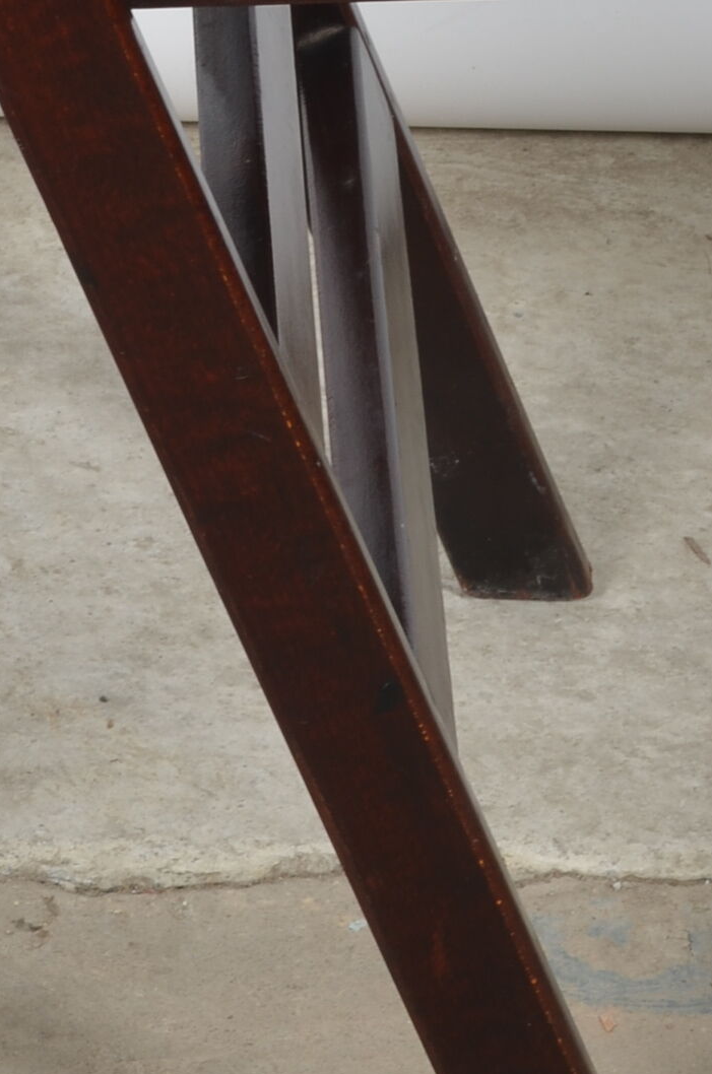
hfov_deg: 5.2
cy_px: -195
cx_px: 102
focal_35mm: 262
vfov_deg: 7.8
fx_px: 7805
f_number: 11
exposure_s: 1/125
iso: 100
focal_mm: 50
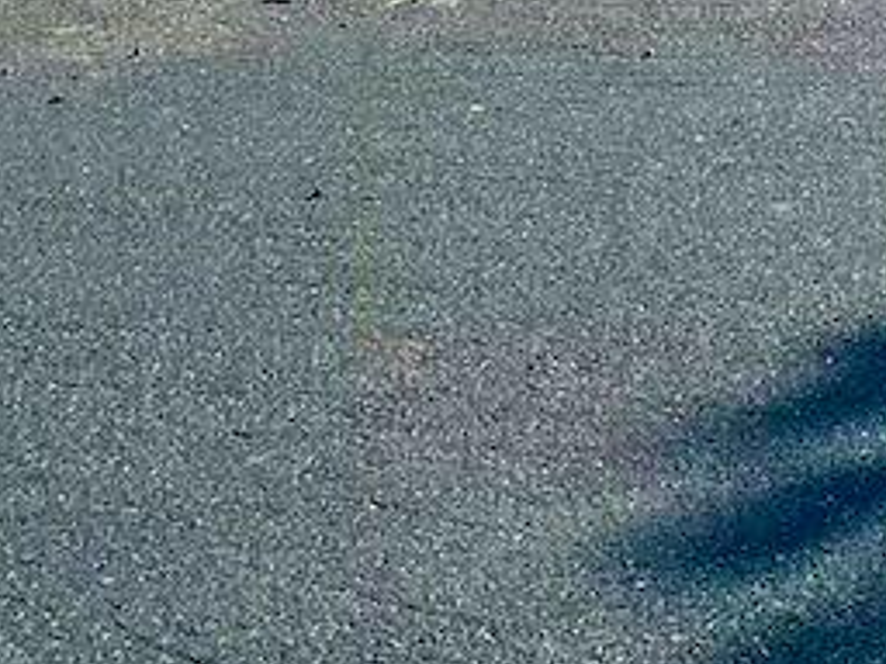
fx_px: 3327
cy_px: -813
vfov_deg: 10.2
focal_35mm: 130
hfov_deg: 14.9
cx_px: 879
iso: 50
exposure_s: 1/3745
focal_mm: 5.1
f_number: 1.6
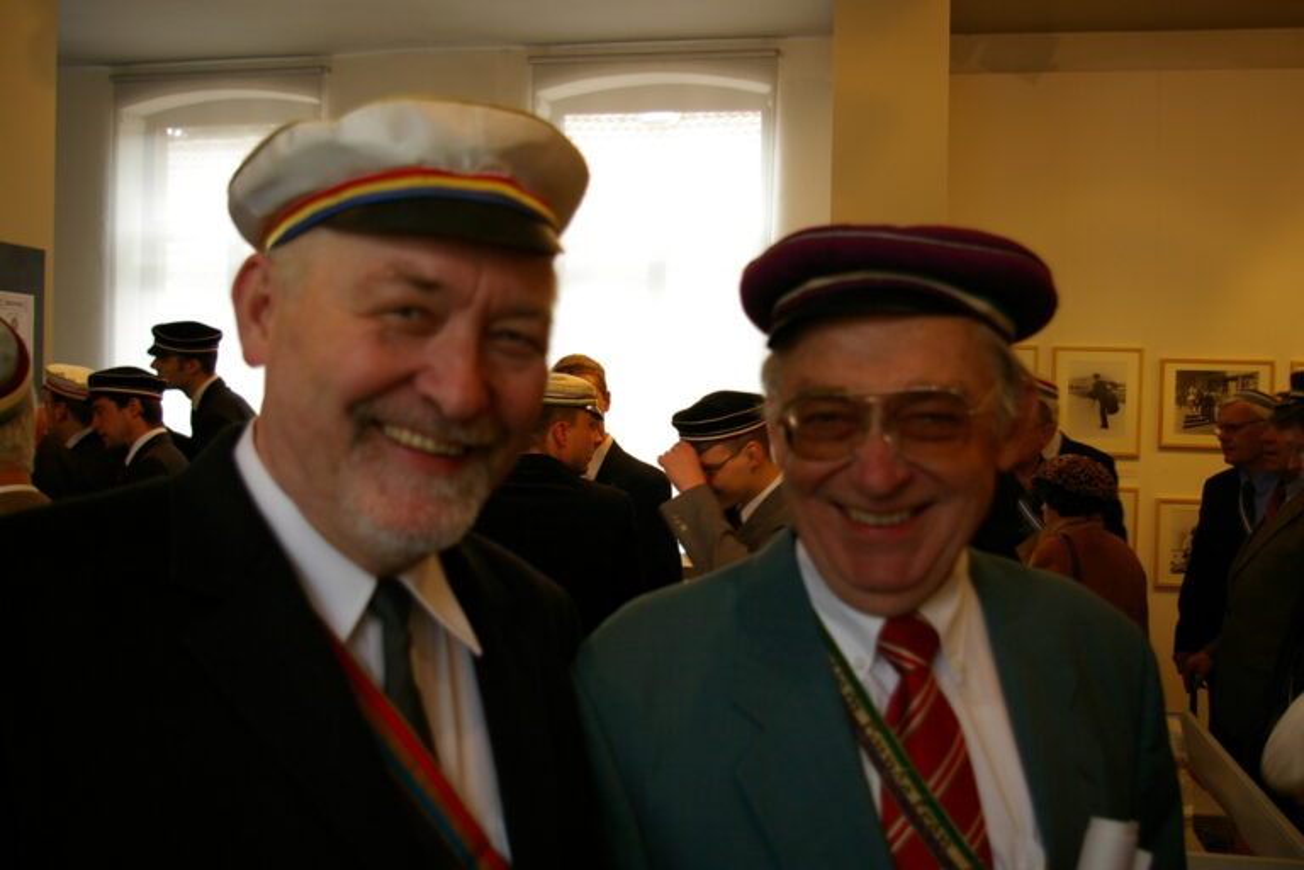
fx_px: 1250
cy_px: 435
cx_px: 652
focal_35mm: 34
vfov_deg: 38.4
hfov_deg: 55.1
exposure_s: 1/30
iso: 400
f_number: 4
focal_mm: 23
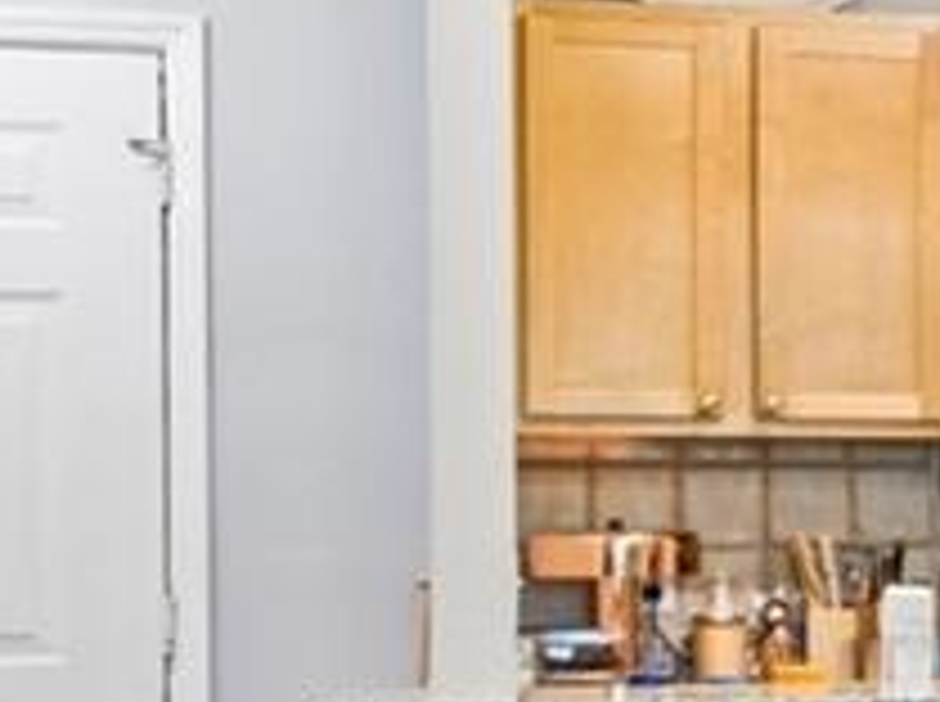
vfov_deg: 12.5
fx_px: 3199
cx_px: 1741
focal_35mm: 118
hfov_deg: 14.5
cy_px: 554
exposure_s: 1/5
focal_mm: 16
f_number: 8
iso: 400
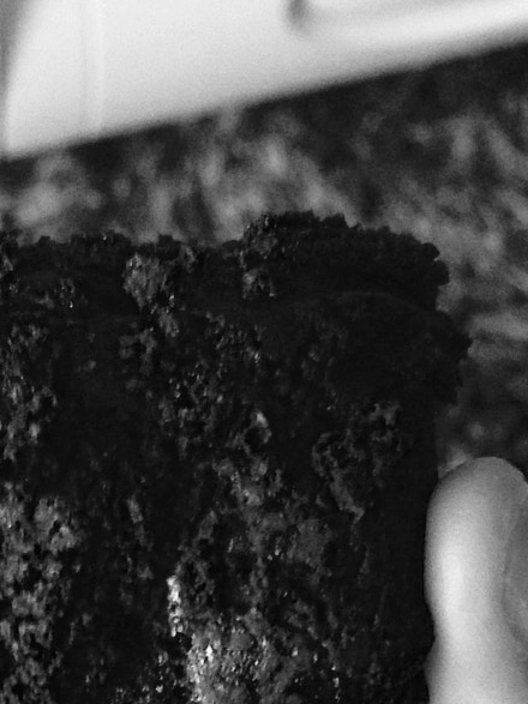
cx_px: 212
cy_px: 553
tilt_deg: -49.1
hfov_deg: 16.4
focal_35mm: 90
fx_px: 1831
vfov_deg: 21.5
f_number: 2.4
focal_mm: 4.12
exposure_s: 1/15
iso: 800
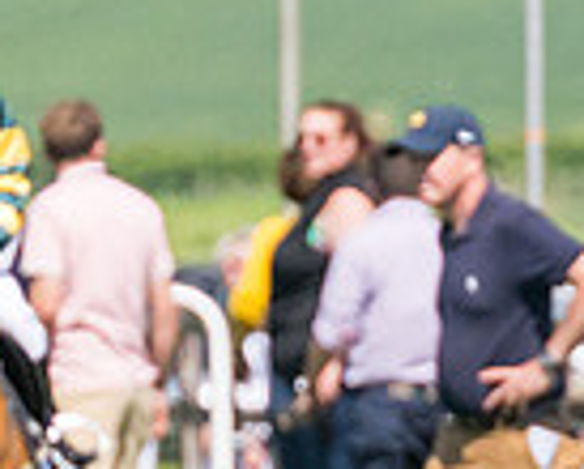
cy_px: 453
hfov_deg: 1.8
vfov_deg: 1.5
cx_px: 818
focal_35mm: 1065
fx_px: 18434
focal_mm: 125
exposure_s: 1/6400
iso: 400
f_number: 4
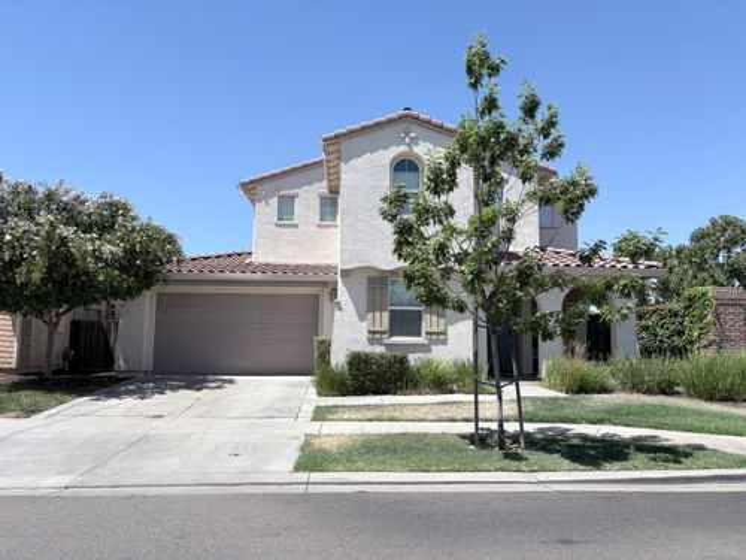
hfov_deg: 67.3
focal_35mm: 26
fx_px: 560
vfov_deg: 53.1
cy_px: 280
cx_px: 373
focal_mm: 5.96
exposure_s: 1/4065
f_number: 1.6
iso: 50
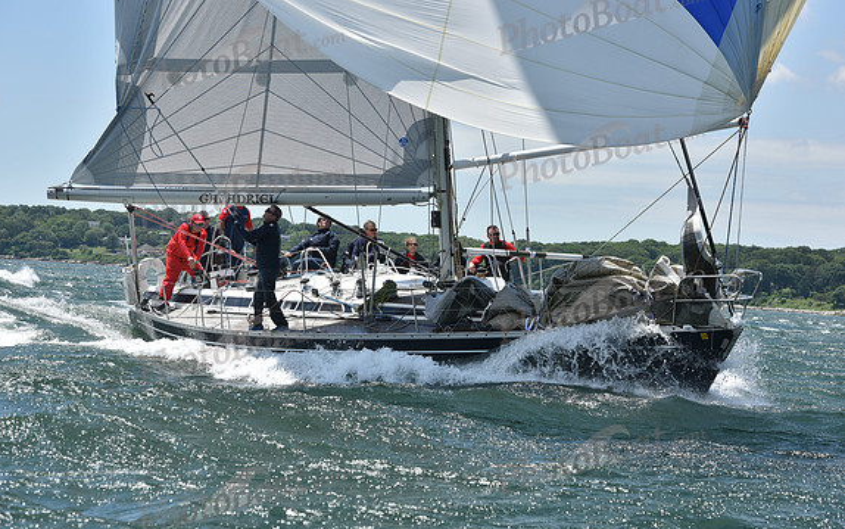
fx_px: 2326
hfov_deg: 20.6
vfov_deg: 13.0
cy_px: 250
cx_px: 422
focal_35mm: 101
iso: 250
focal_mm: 98
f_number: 7.1
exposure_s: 1/1250
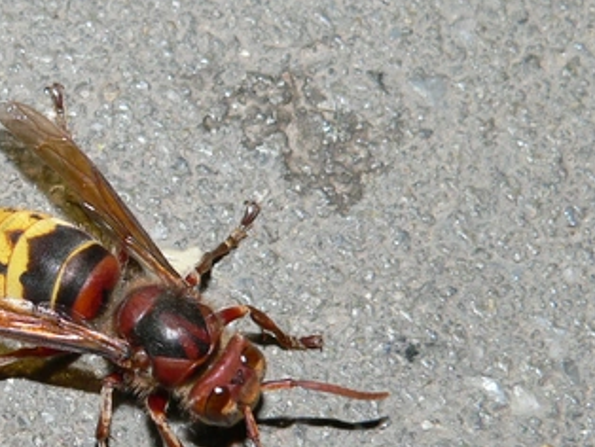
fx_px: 2769
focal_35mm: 161
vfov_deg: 9.2
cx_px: 49
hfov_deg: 12.2
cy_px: 278
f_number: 4
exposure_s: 1/60
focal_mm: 13.2
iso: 100
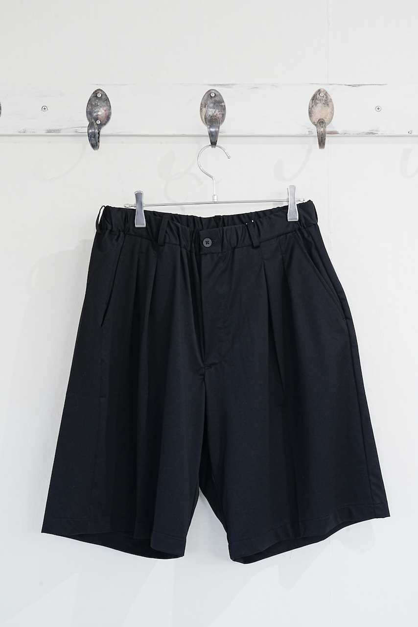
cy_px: 314
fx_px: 1184
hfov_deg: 20.0
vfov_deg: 29.6
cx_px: 209
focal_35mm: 68
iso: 1600
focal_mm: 68
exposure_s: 1/30
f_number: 11
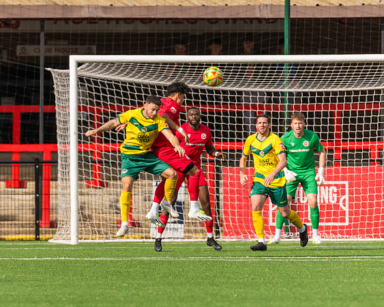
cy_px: 195
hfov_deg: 2.7
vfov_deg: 2.2
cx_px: 135
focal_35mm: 707
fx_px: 8037
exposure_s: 1/1600
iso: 400
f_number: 4
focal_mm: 300
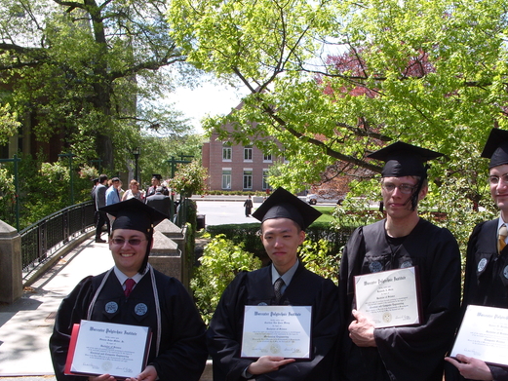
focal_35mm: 43
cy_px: 230
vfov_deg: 33.5
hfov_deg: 43.6
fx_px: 631
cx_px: 309
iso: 80
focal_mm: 7.8
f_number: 5.3
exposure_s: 1/250
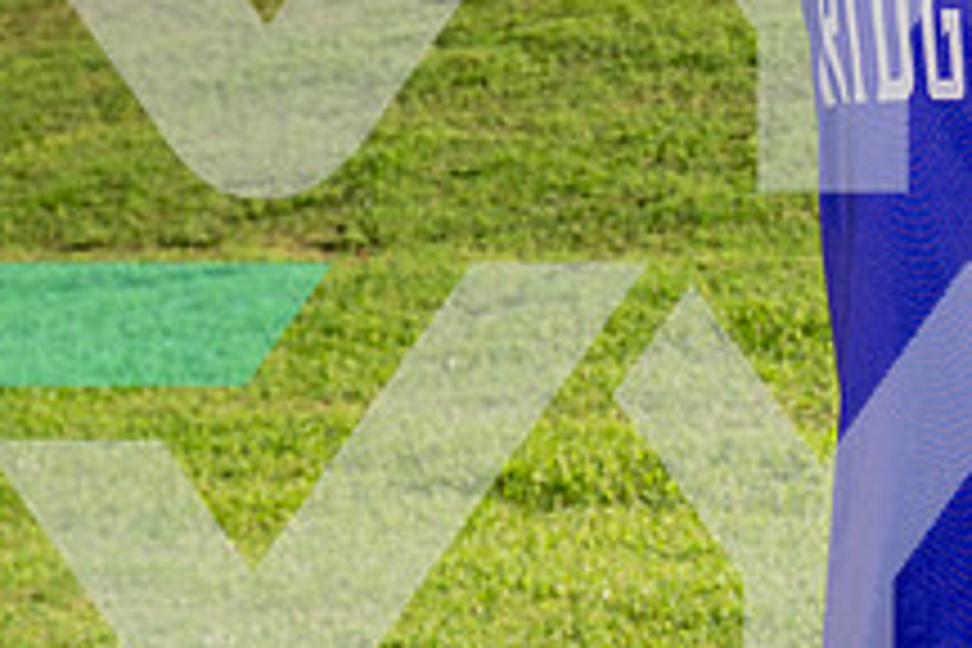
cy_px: -43
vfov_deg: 12.0
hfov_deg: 17.6
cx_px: 1022
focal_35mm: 113
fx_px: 3051
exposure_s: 1/250
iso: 100
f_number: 8
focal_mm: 42
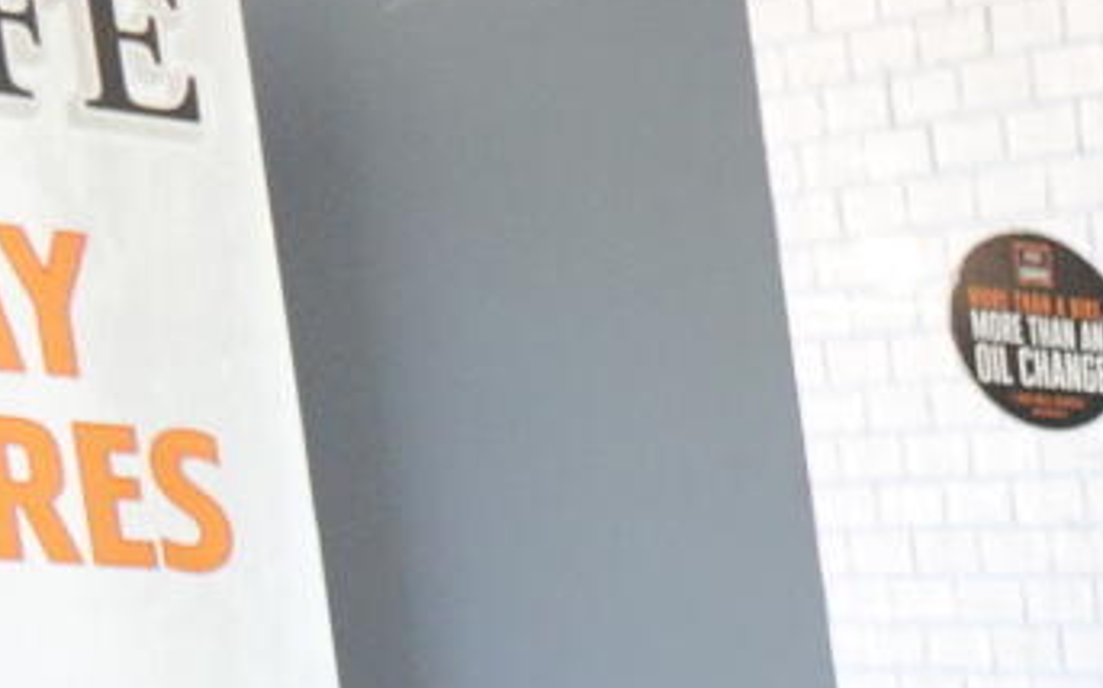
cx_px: 2743
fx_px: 3575
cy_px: 1918
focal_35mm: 119
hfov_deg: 12.9
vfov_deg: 9.2
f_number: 2
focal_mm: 7.6
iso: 500
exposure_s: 1/80
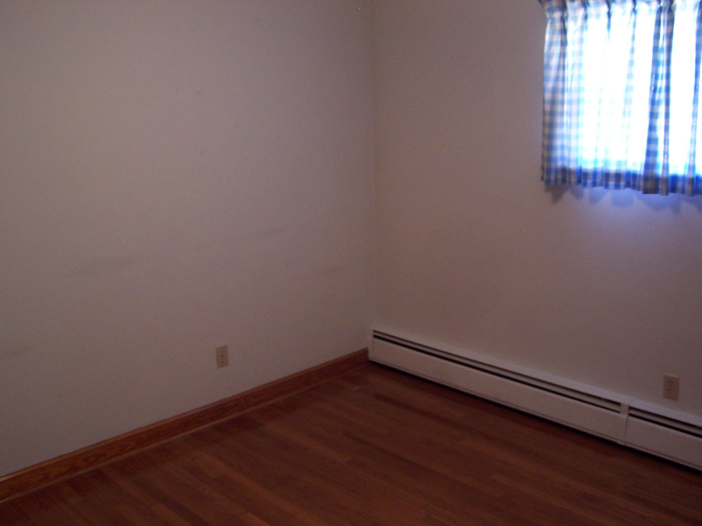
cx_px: 351
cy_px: 263
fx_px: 771
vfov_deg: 37.7
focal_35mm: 38
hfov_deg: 49.0
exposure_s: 1/8
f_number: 2.8
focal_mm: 6.3
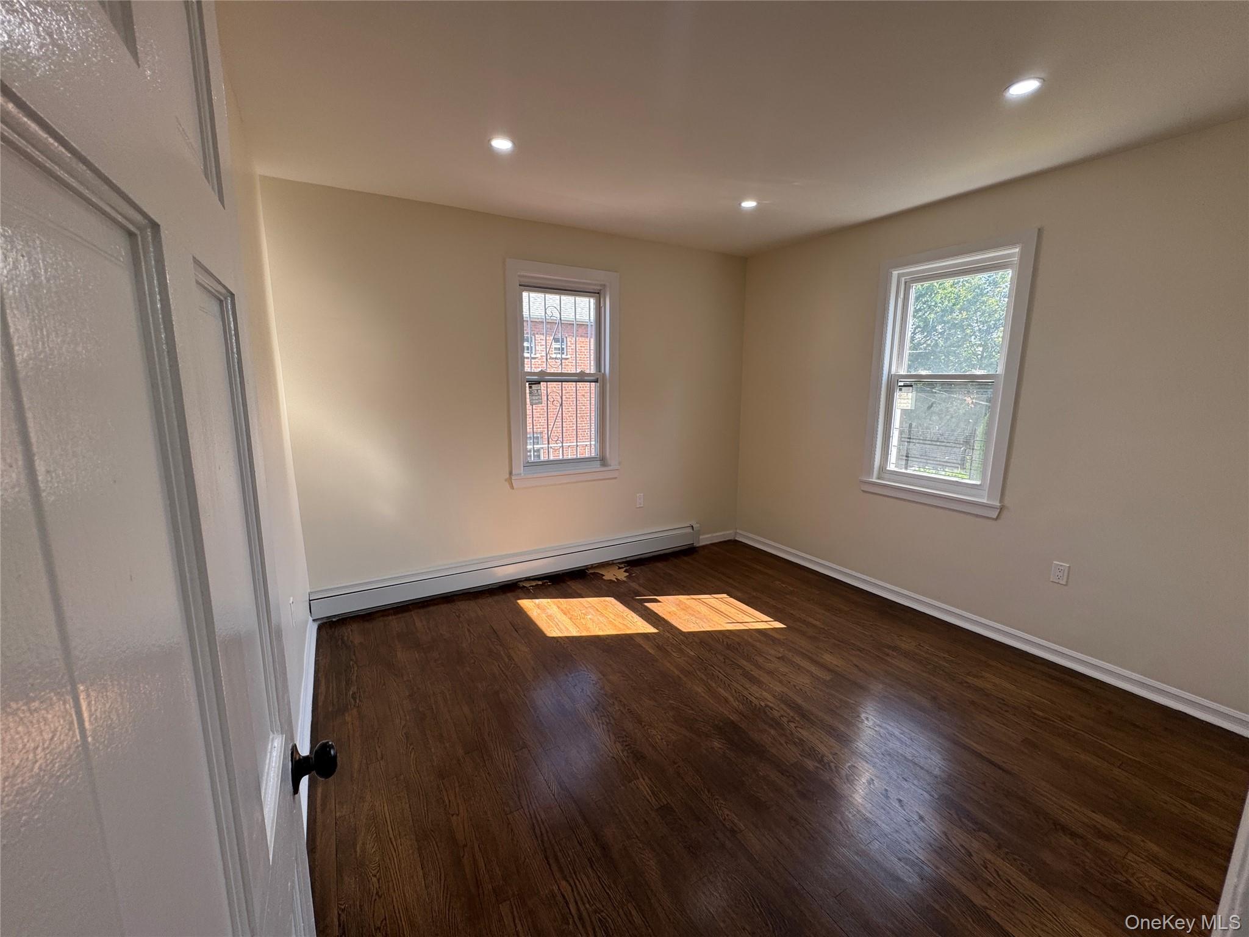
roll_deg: -1.2
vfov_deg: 85.7
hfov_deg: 102.1
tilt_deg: -10.5
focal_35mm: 14
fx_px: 505
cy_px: 468
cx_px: 624
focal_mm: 2.22
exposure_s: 1/118
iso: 40
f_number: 2.2
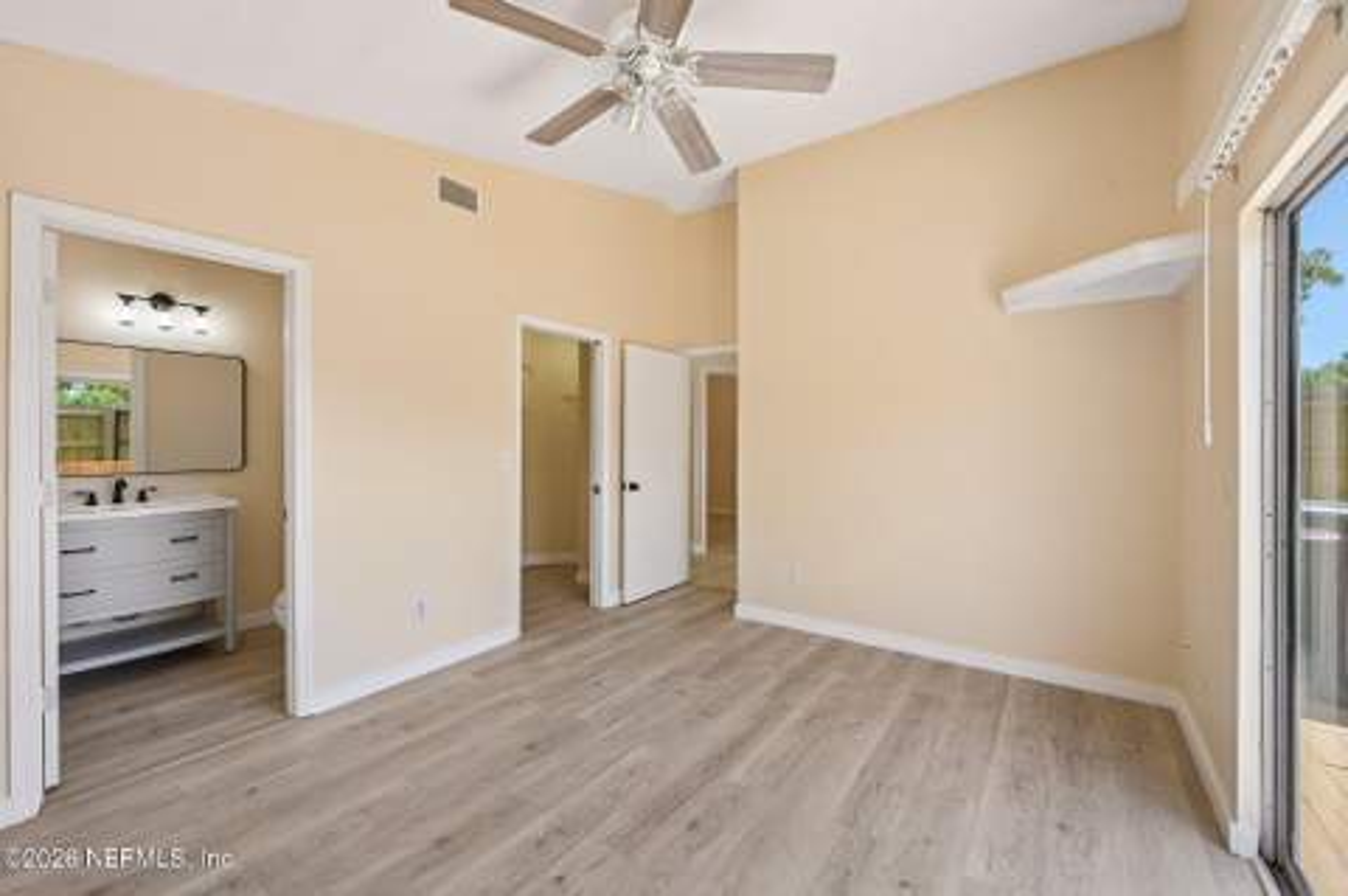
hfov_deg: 100.4
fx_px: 561
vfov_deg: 77.2
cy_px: 448
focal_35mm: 15
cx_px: 674
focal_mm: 15
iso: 100
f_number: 8
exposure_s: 1/15
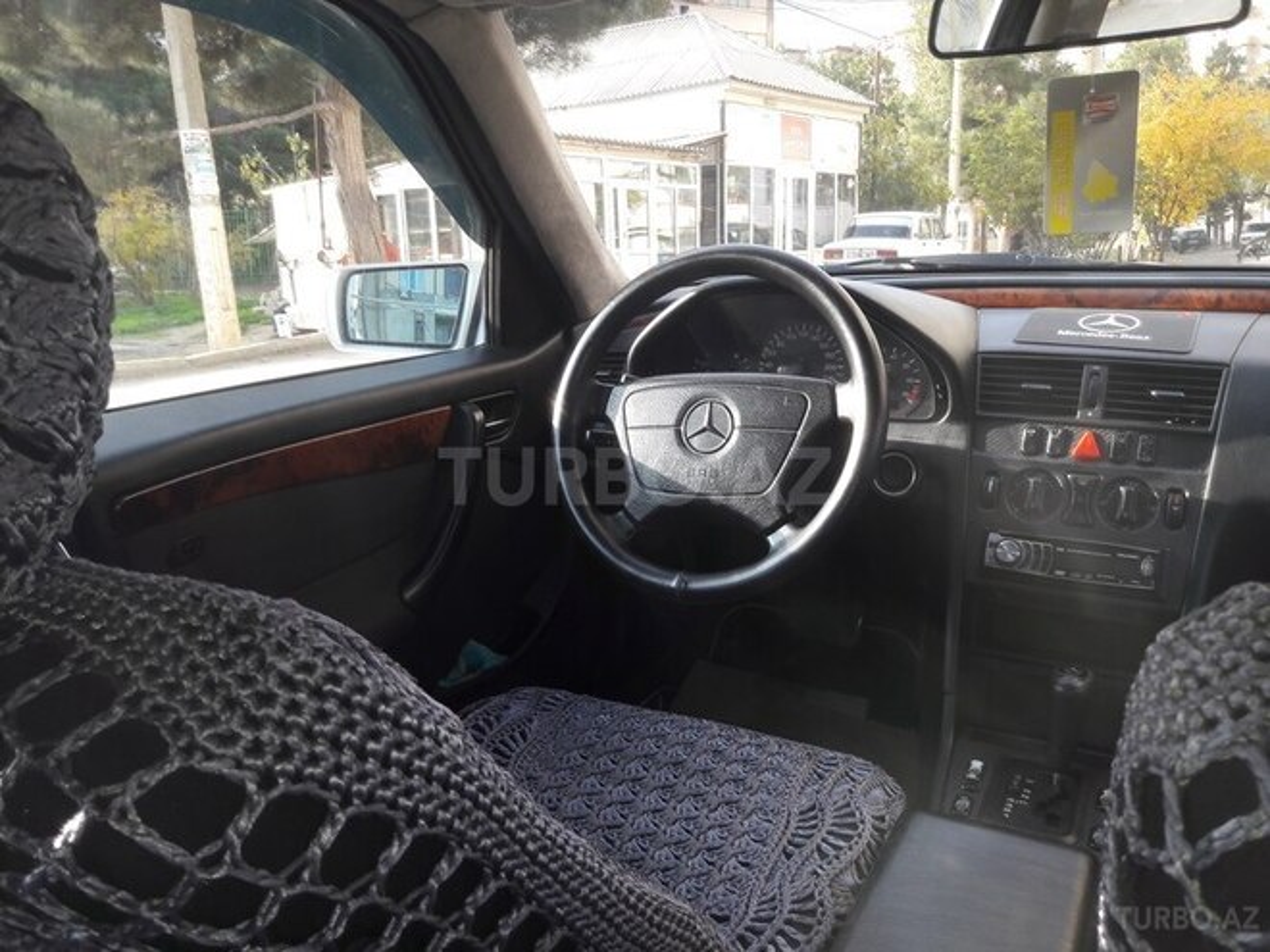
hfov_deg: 63.4
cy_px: 476
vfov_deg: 49.7
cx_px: 635
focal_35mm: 28
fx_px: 1027
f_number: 1.9
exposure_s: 1/100
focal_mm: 3.7
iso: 40
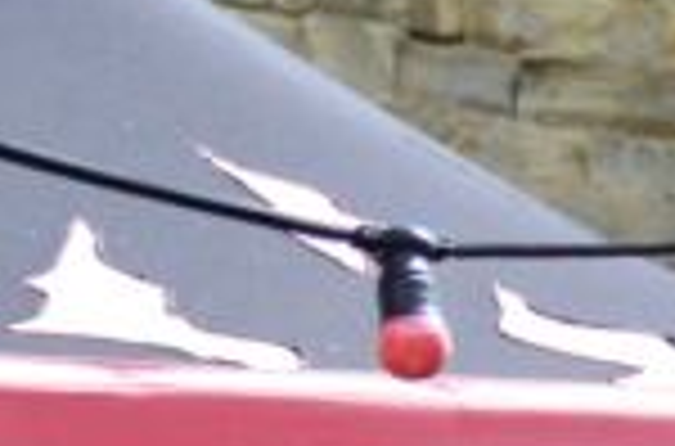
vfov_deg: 5.5
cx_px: 212
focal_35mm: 244
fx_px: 4561
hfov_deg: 8.5
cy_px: 678
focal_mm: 38
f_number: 4.2
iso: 200
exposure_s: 1/640
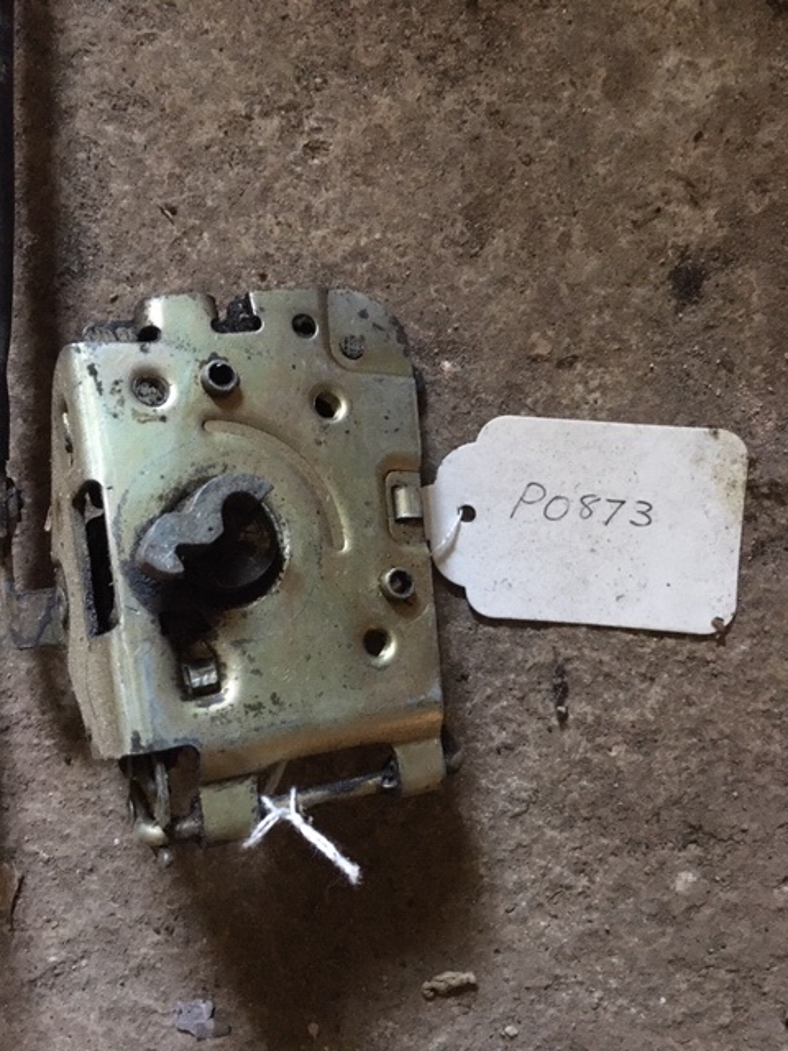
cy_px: 526
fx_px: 880
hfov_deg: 48.2
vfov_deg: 61.7
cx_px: 394
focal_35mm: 29
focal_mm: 4.15
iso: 320
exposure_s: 1/17
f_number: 2.2
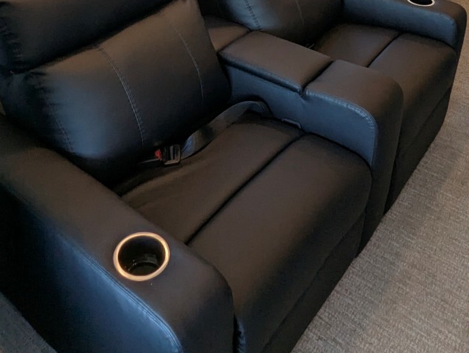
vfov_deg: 36.8
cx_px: 234
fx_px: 489
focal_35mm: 36
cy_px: 25
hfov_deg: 51.3
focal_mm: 2.35
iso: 82
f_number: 2.2
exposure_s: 1/133
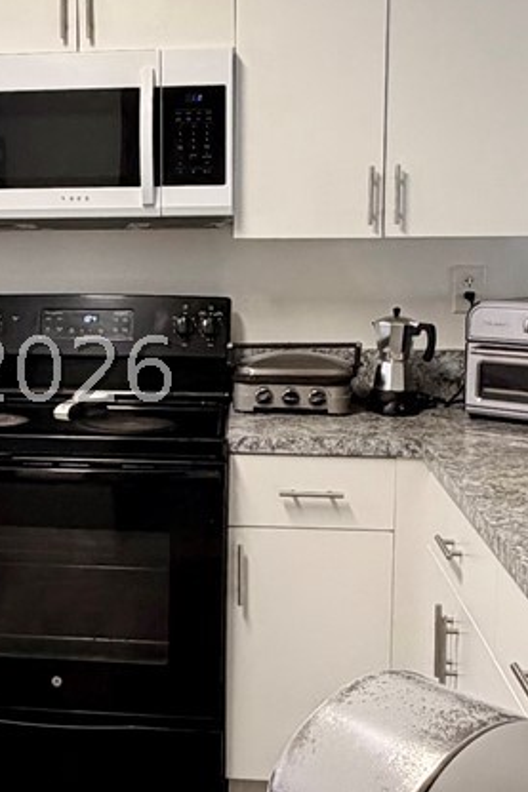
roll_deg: +0.3
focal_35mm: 56
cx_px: 63
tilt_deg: -6.3
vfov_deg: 35.6
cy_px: 371
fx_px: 1233
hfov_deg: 23.6
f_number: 2.2
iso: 250
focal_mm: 2.22
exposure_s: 1/120
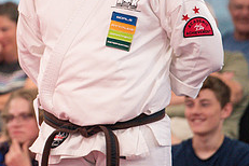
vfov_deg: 2.6
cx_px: -14
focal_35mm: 536
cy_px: 8
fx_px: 3707
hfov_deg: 3.8
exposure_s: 1/400
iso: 1600
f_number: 3.5
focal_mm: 200
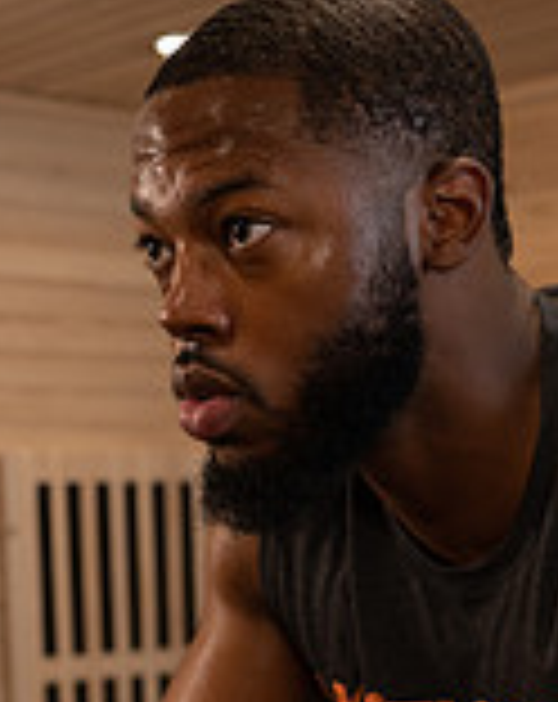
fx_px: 1969
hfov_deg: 16.1
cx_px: 315
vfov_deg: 19.4
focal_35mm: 95
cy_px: 756
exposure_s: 1/160
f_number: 2.8
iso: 400
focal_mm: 35
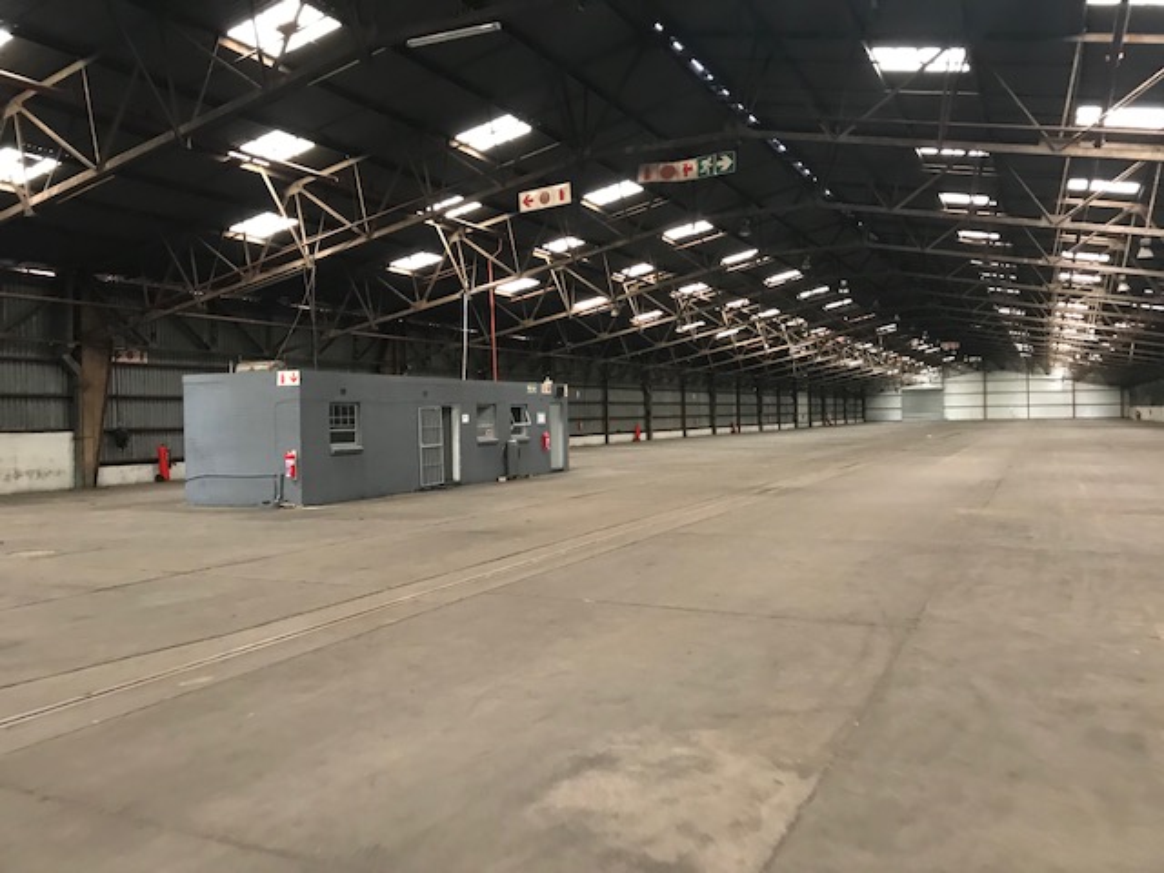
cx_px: 582
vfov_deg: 49.7
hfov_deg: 63.4
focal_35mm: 28
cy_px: 436
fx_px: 942
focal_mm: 3.99
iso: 100
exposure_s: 1/9
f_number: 1.8
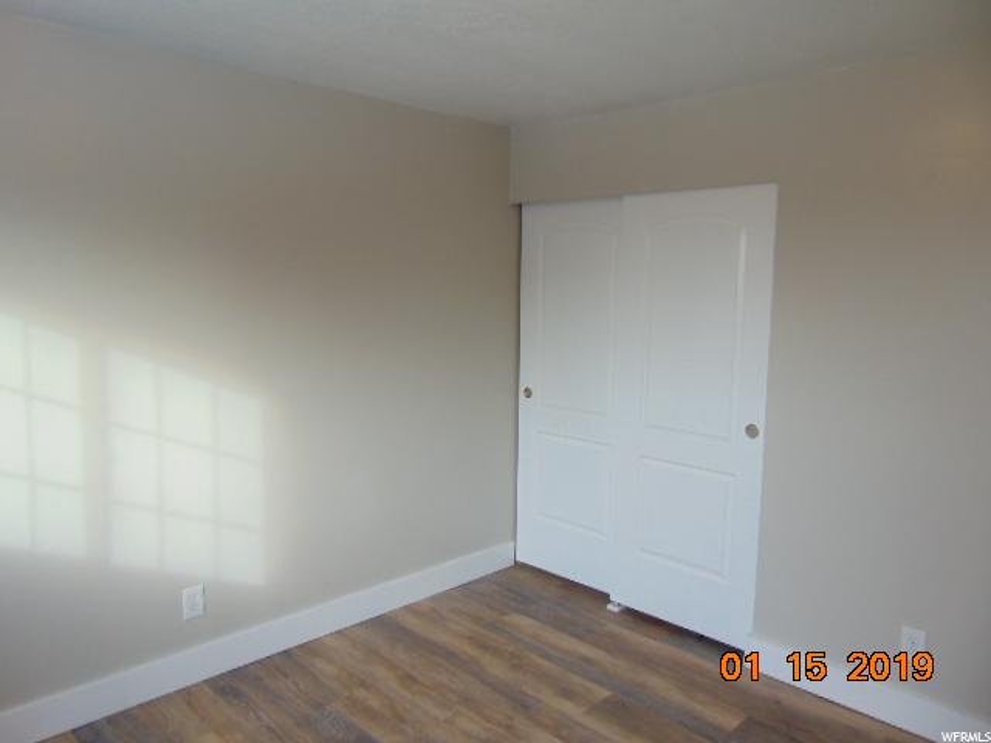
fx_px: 716
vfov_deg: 54.9
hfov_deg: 69.4
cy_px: 372
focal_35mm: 25
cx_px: 496
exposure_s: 1/60
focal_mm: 4.5
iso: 80
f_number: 3
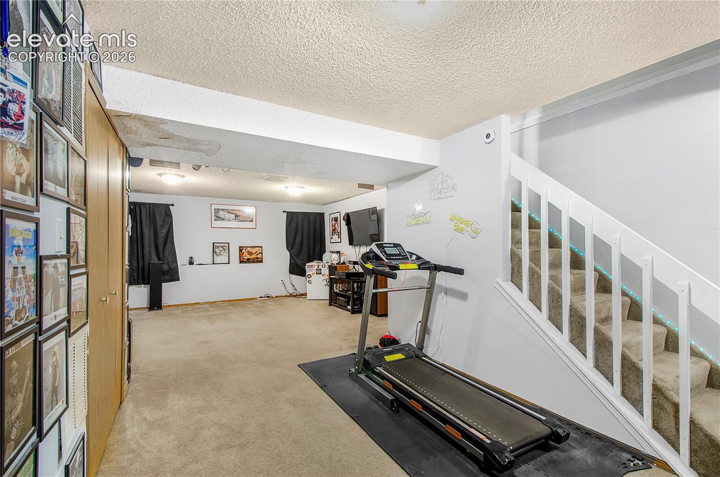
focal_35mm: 15
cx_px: 360
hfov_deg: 100.5
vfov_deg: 77.1
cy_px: 238
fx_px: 299
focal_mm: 10
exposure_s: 1
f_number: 13
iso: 320
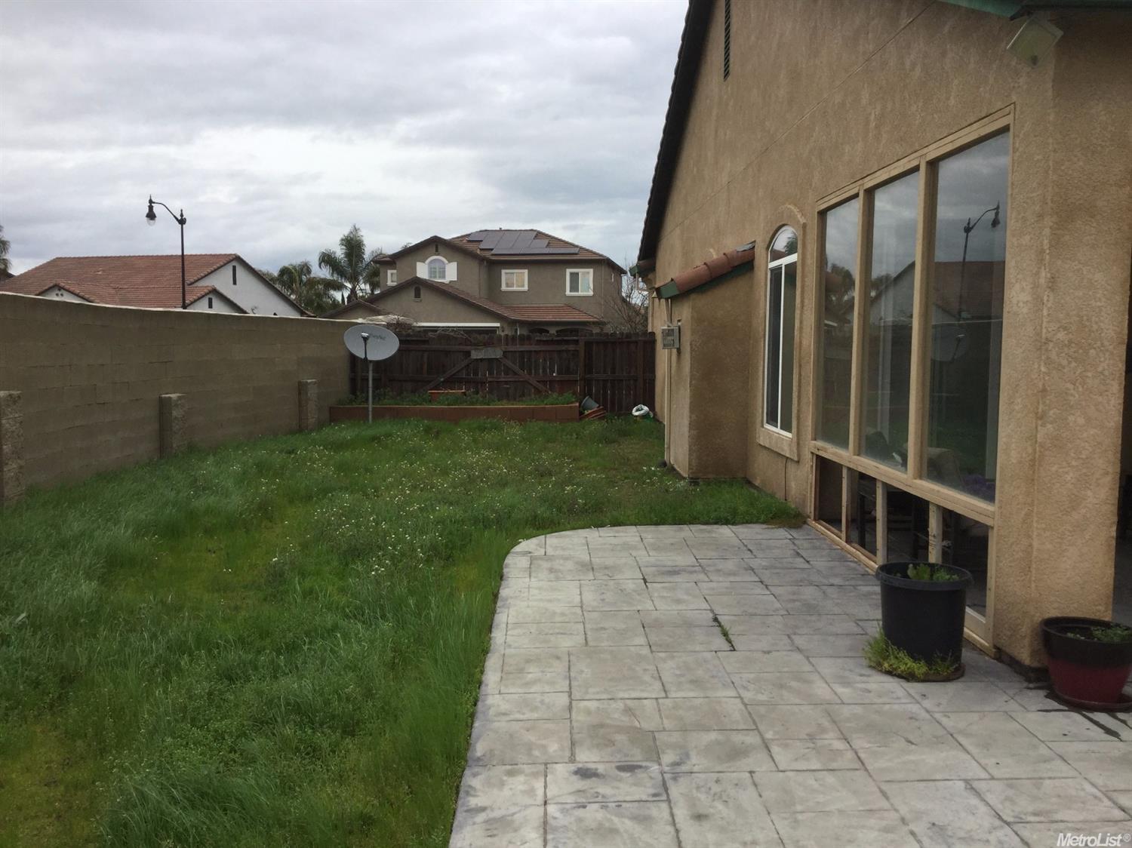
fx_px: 1013
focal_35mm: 31
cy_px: 424
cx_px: 566
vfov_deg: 45.4
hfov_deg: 58.4
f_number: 2.4
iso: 25
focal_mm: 3.3
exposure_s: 1/348
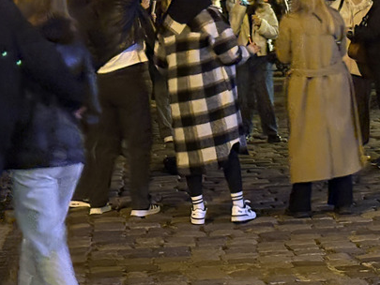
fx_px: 1691
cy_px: -31
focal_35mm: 154
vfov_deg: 9.5
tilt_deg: +1.4
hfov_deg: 12.6
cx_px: 396
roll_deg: +2.1
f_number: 1.6
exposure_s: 1/20
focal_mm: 5.96
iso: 400
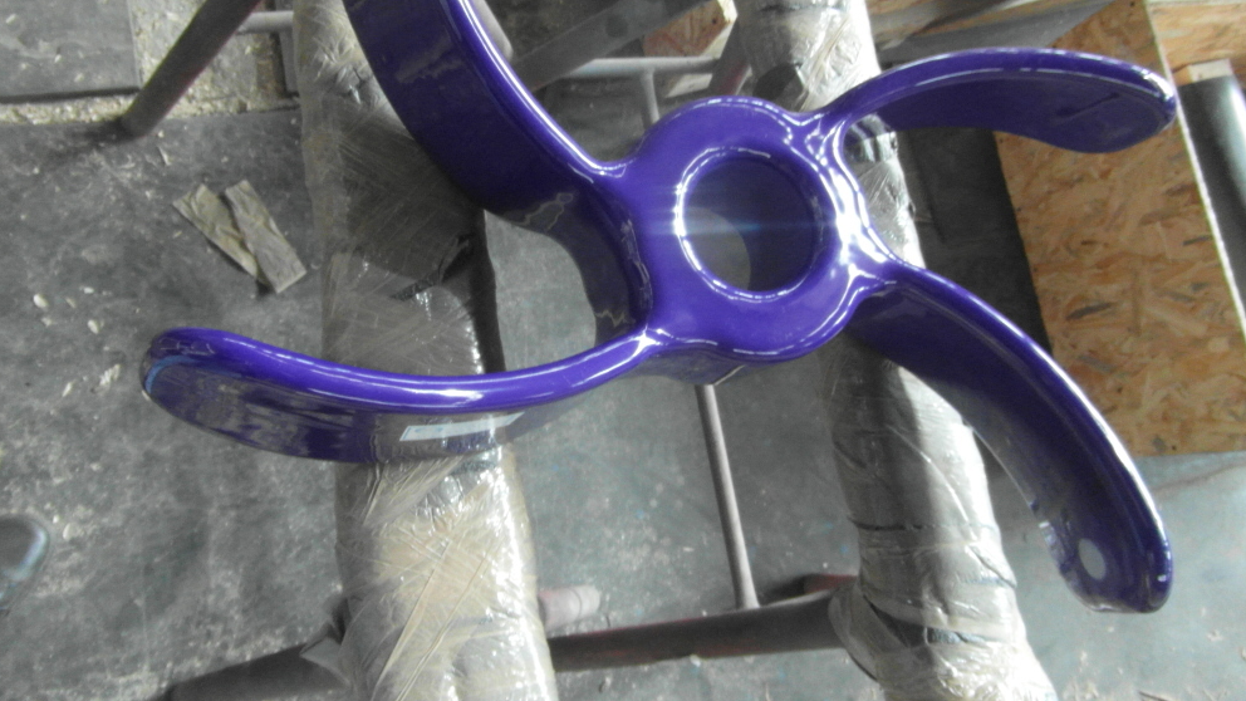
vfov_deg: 42.7
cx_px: 639
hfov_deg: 69.8
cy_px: 275
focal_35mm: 27
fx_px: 892
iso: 400
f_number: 3.2
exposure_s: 1/30
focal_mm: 4
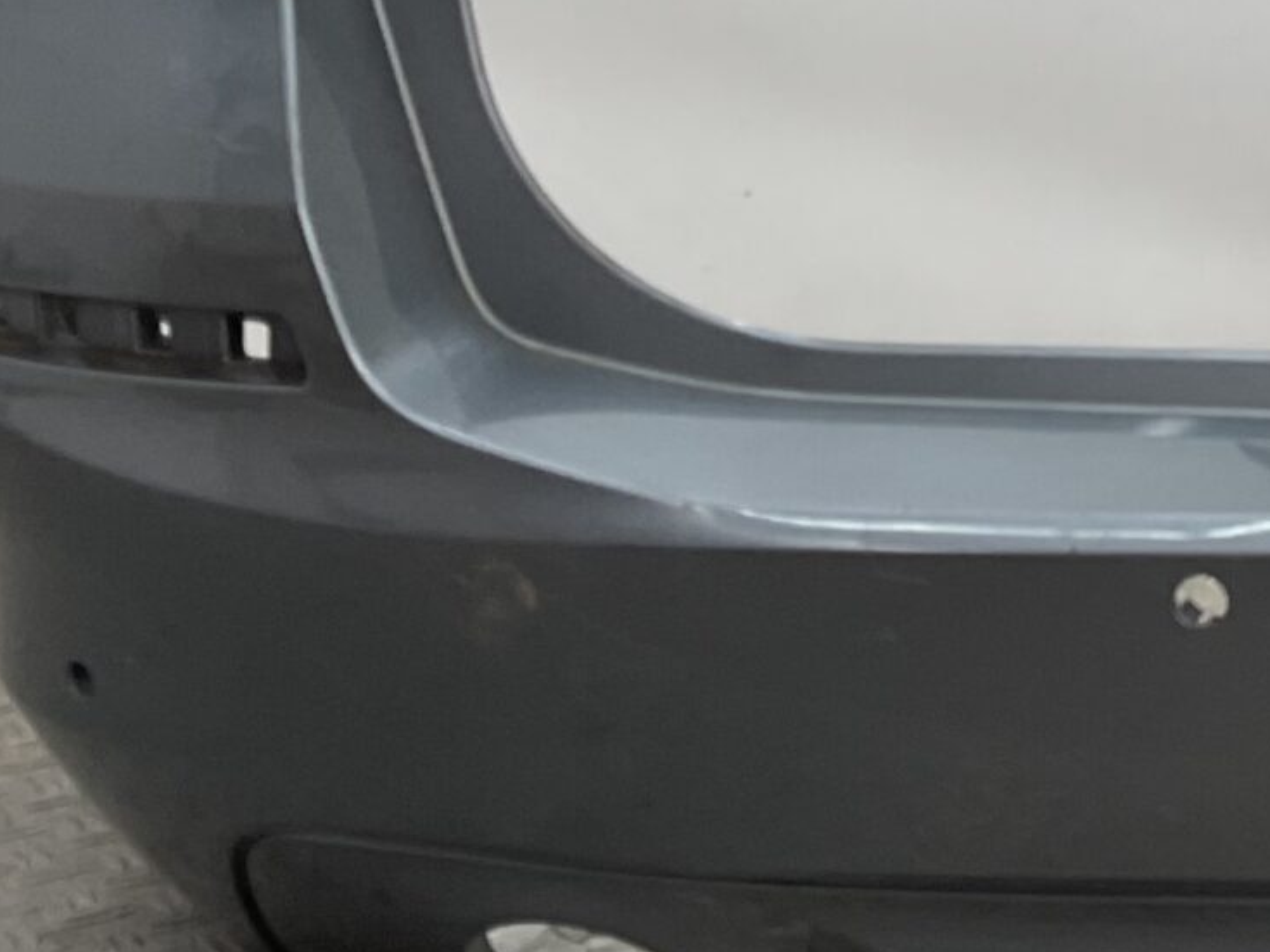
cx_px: 1958
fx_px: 3705
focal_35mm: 101
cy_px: 19
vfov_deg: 14.4
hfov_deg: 17.3
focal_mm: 3
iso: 16
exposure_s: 1/135
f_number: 1.8
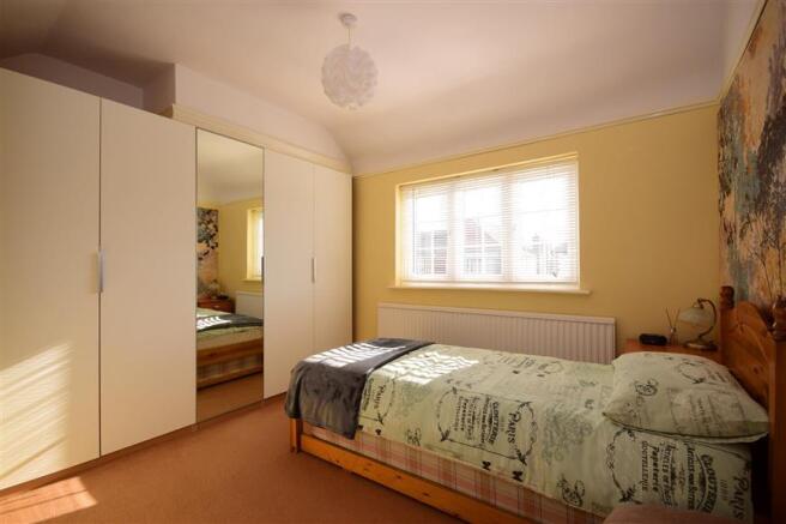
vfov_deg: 77.3
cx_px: 393
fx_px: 327
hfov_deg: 100.4
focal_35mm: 15
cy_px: 262
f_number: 9
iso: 400
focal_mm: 10
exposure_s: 1/200
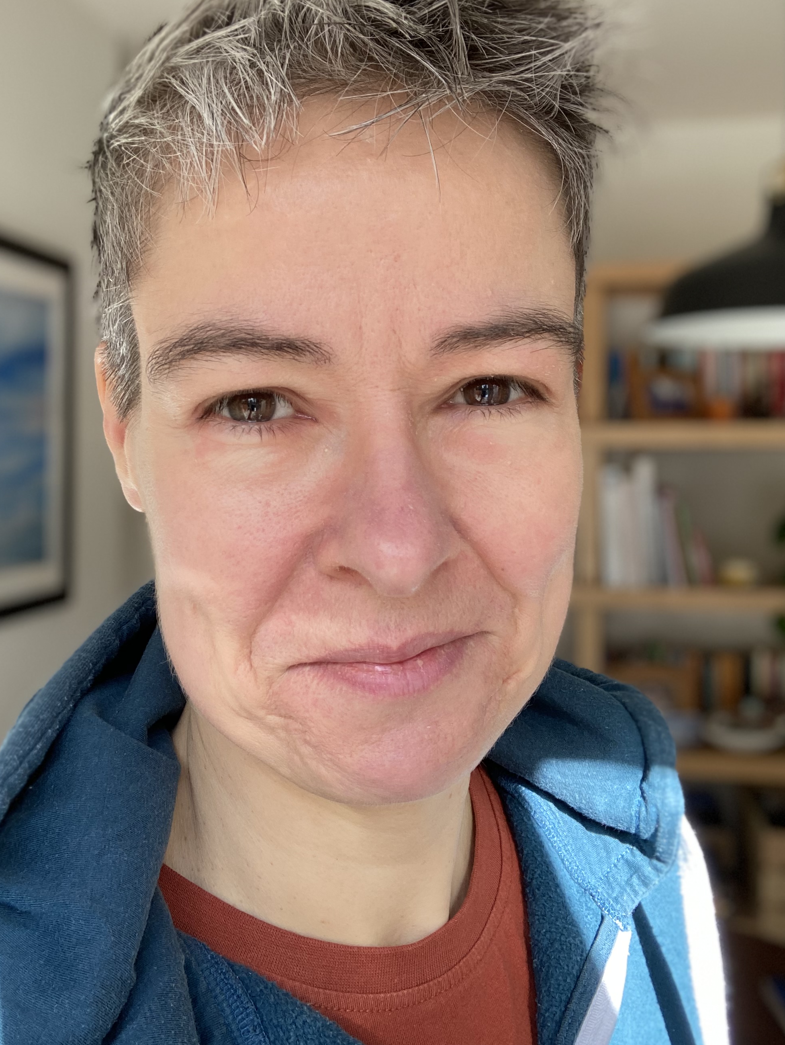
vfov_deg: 48.9
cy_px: 488
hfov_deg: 37.7
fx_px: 1147
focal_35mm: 38
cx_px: 336
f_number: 2.2
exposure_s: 1/121
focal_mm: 2.87
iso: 40
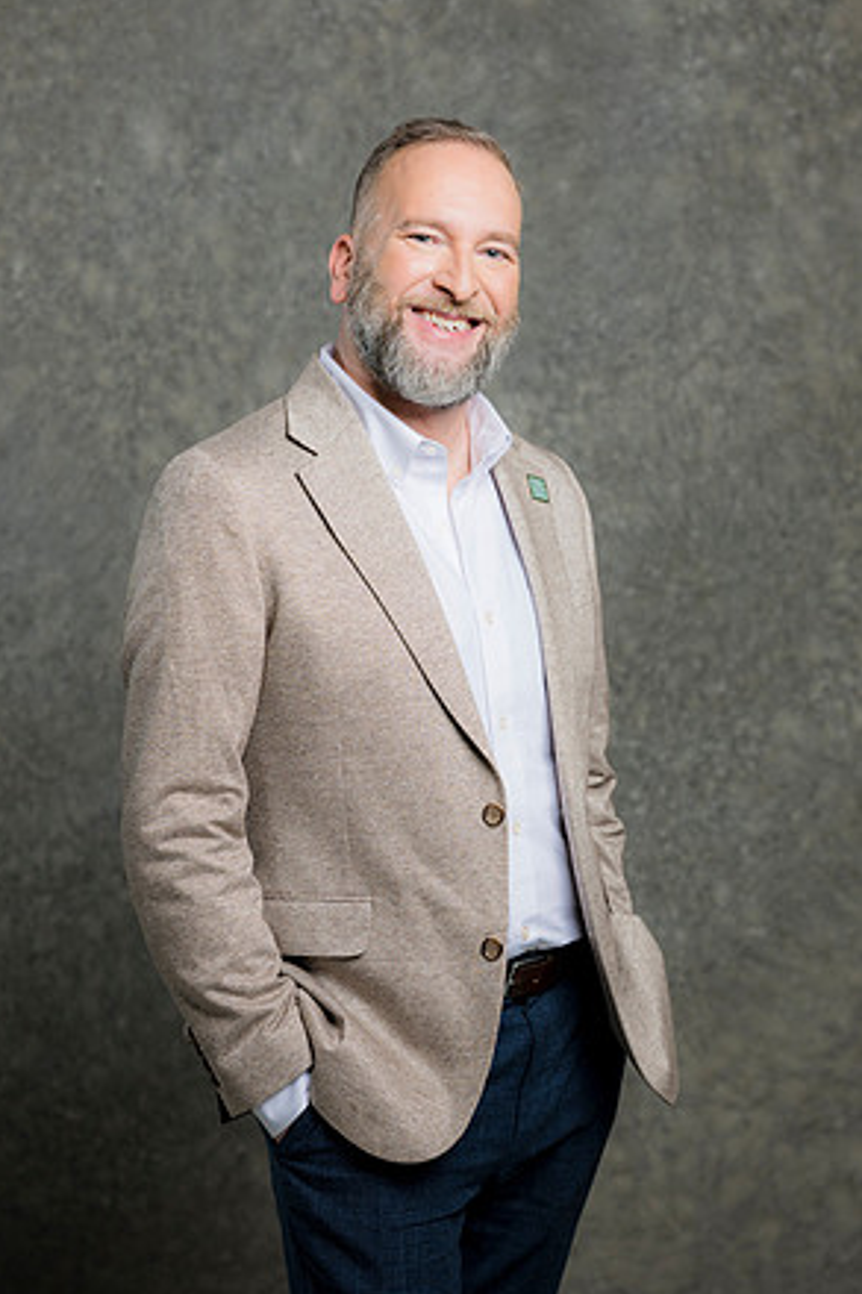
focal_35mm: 87
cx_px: 424
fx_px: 3127
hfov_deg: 15.7
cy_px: 647
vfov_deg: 23.4
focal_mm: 85
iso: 125
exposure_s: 1/200
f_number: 5
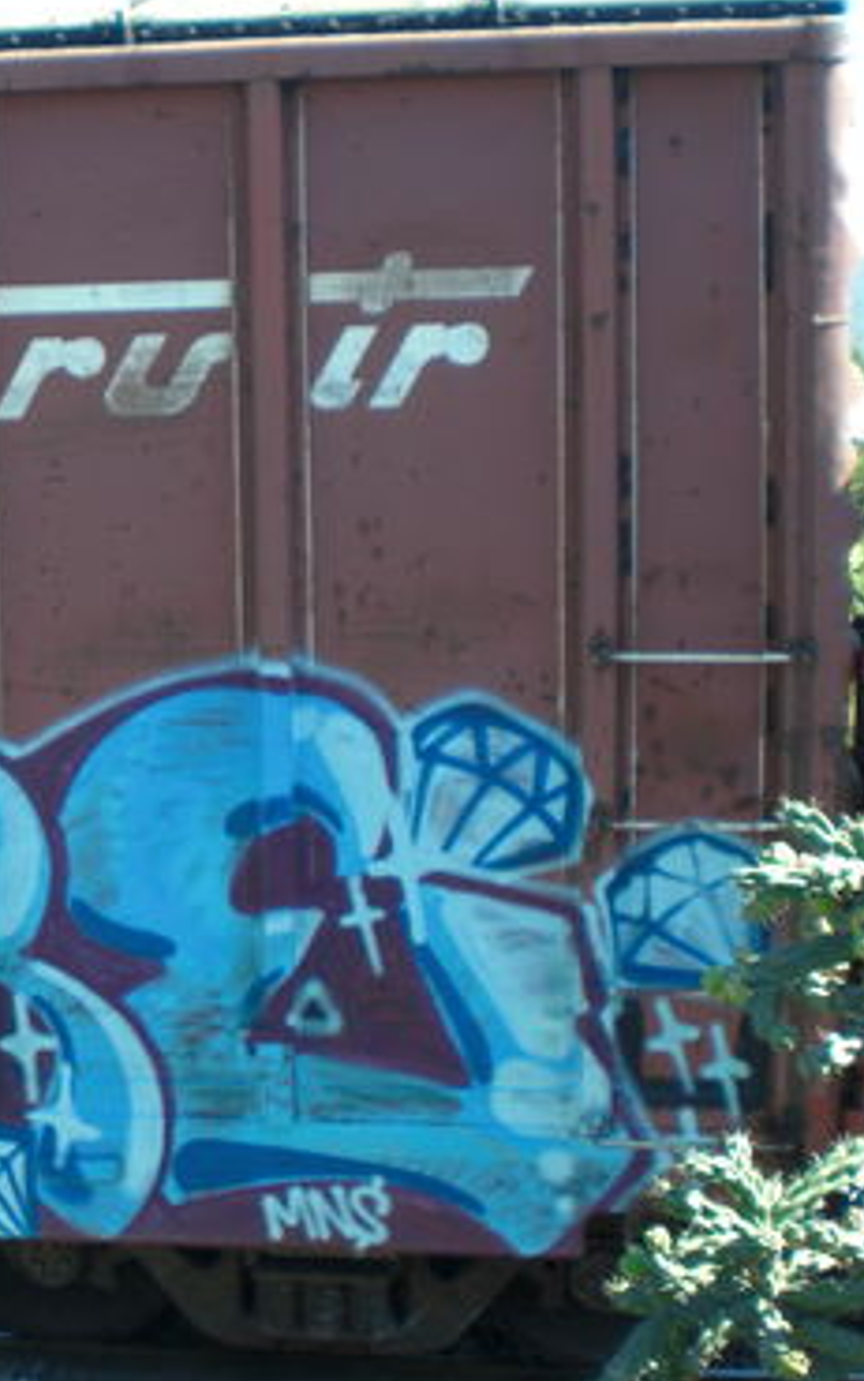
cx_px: -239
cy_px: 591
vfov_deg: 28.9
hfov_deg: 17.3
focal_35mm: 71
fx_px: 2672
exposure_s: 1/200
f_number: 3.1
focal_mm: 6.3
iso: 64
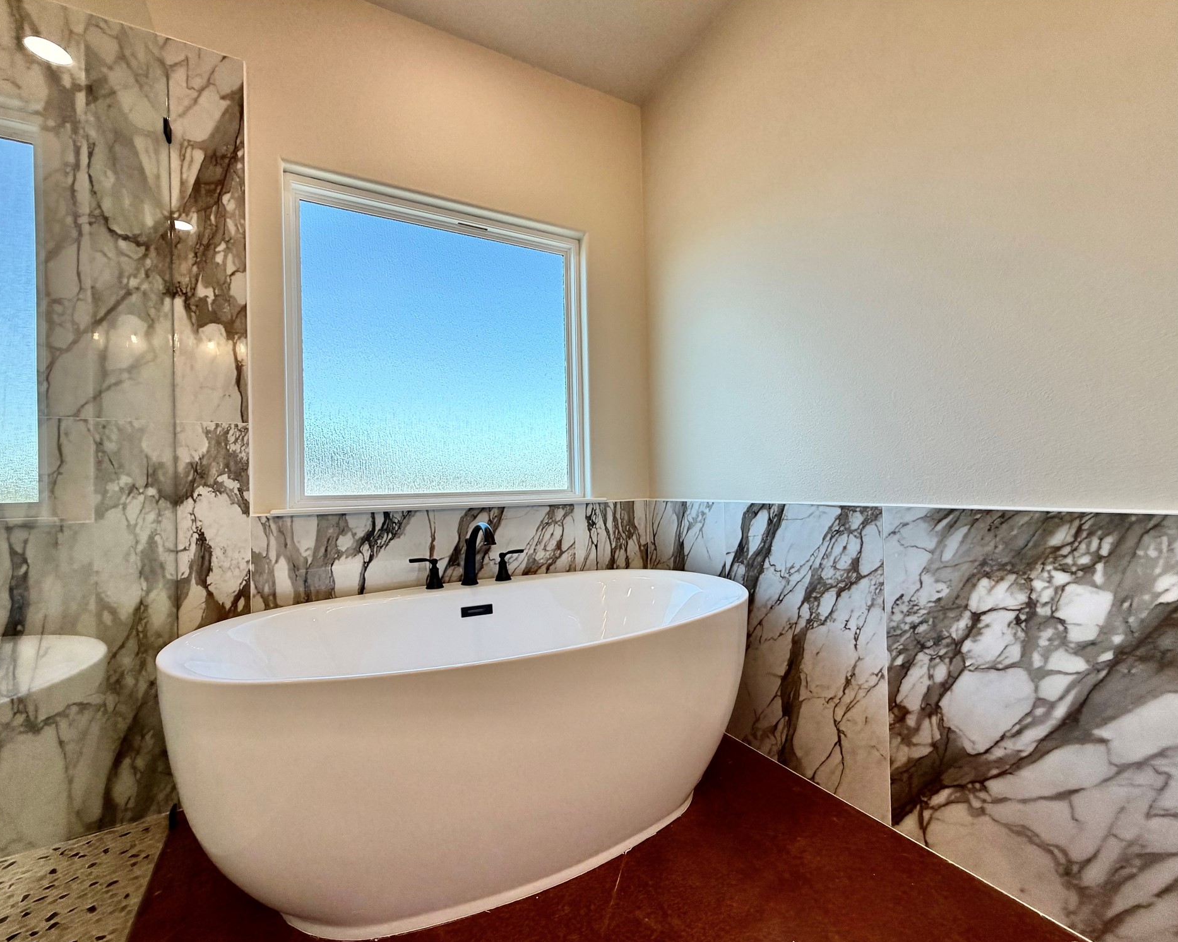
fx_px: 523
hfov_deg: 96.8
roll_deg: +1.3
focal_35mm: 15
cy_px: 480
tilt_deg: +0.1
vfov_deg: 84.0
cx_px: 569
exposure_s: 1/155
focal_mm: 2.22
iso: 64
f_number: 2.2
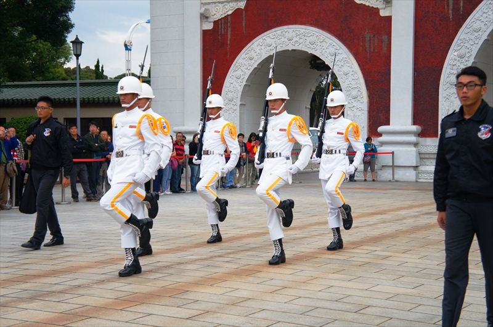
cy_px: 164
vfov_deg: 21.5
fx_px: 862
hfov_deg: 31.9
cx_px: 246
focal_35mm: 63
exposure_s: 1/250
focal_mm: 42
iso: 500
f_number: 4.5
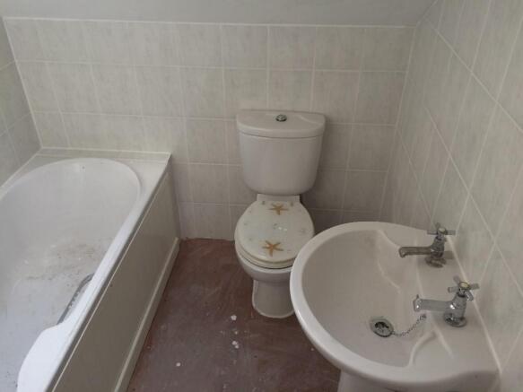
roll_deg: +1.2
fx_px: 438
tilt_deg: -34.5
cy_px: 196
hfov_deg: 61.7
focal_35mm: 29
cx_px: 262
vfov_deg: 48.2
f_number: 2.2
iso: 40
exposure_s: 1/30
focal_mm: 4.15
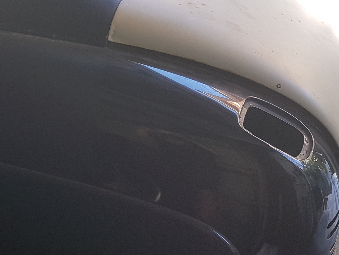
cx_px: -29
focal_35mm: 63
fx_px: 617
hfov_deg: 28.1
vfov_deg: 23.0
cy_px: 56
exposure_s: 1/100
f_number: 1.7
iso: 40
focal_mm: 4.2
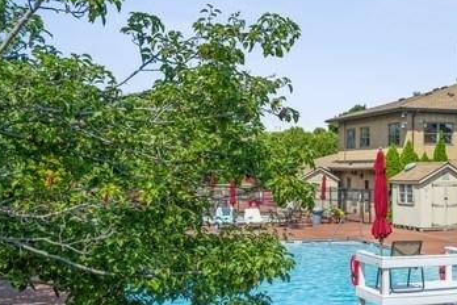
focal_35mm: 62
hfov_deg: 29.8
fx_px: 787
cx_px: 473
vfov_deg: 21.9
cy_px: 164
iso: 250
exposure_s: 1/800
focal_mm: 24
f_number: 8
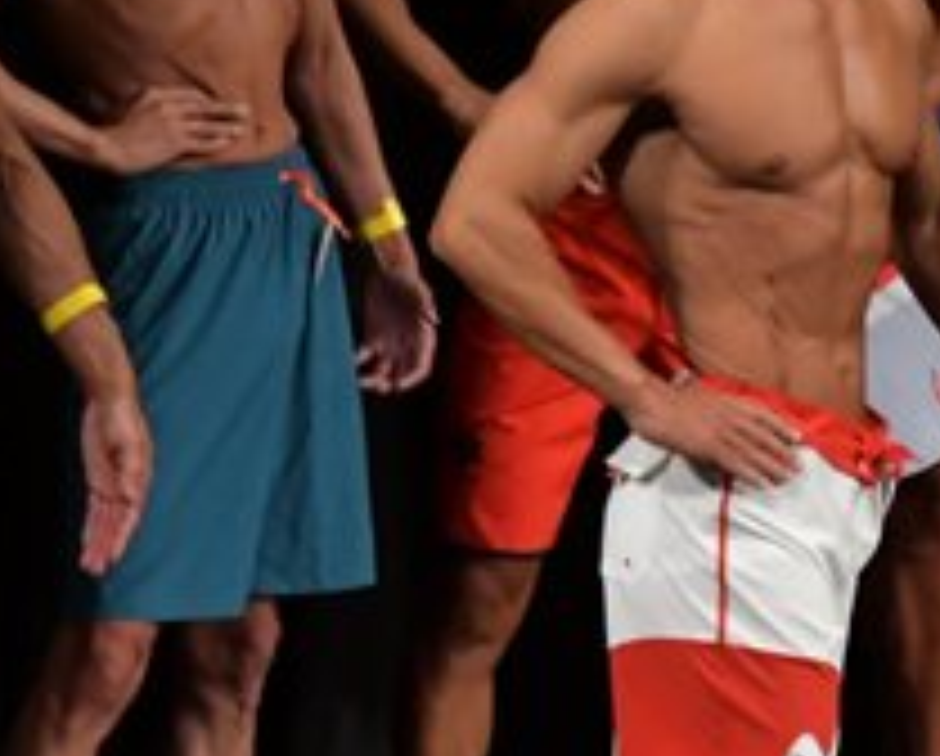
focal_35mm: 885
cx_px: 1149
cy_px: 594
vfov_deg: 1.8
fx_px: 24667
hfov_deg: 2.2
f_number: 5.6
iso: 3200
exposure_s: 1/400
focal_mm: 170
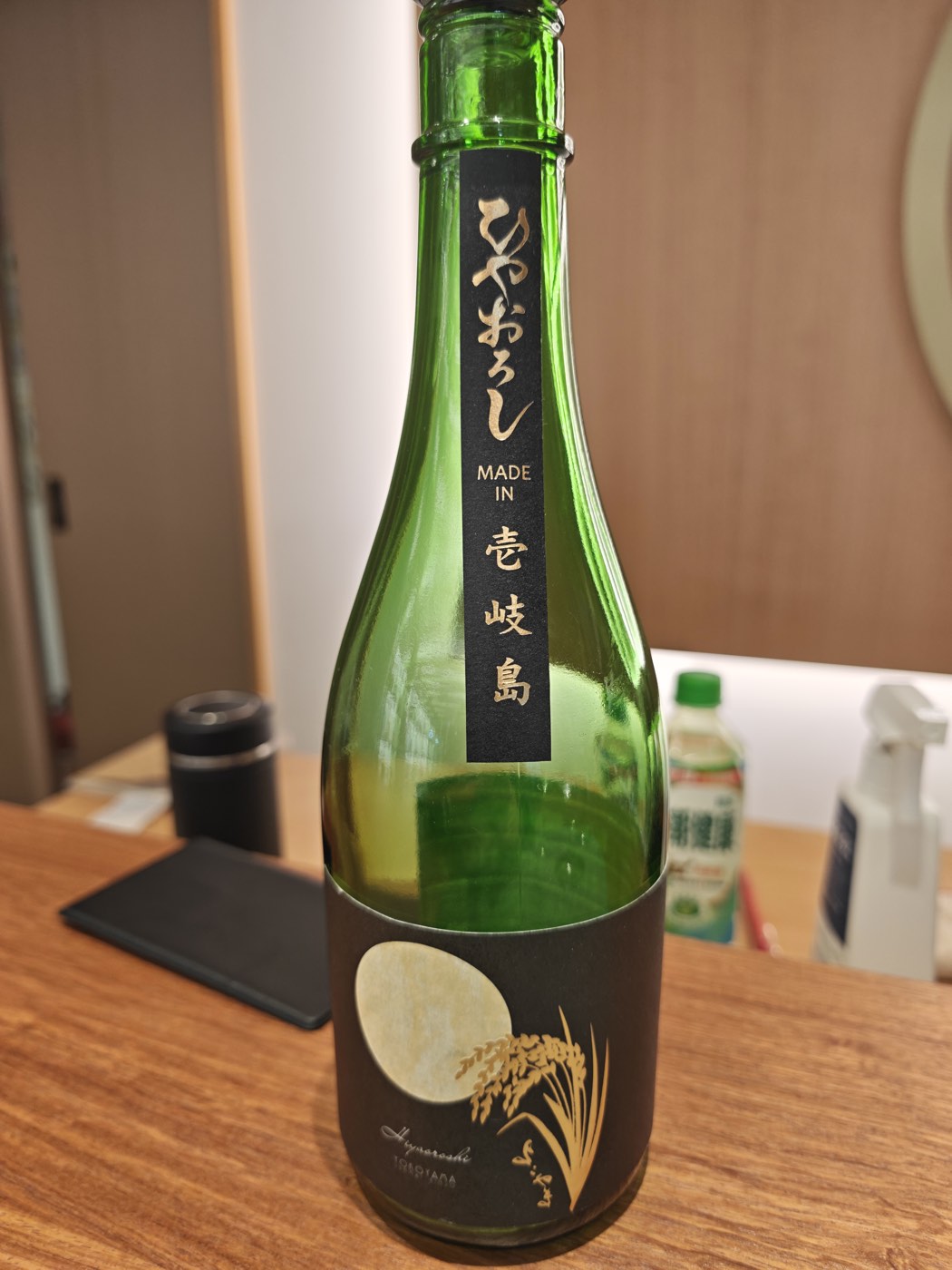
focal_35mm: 23
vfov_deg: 73.9
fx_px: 843
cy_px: 635
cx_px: 476
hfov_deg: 58.9
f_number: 1.67
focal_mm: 6.62
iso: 100
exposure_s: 1/120
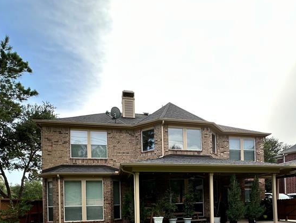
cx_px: 165
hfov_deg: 67.1
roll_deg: +1.4
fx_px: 222
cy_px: 201
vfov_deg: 47.7
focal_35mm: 26
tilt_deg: +0.4
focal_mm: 2.22
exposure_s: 1/182
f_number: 2.2
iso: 40
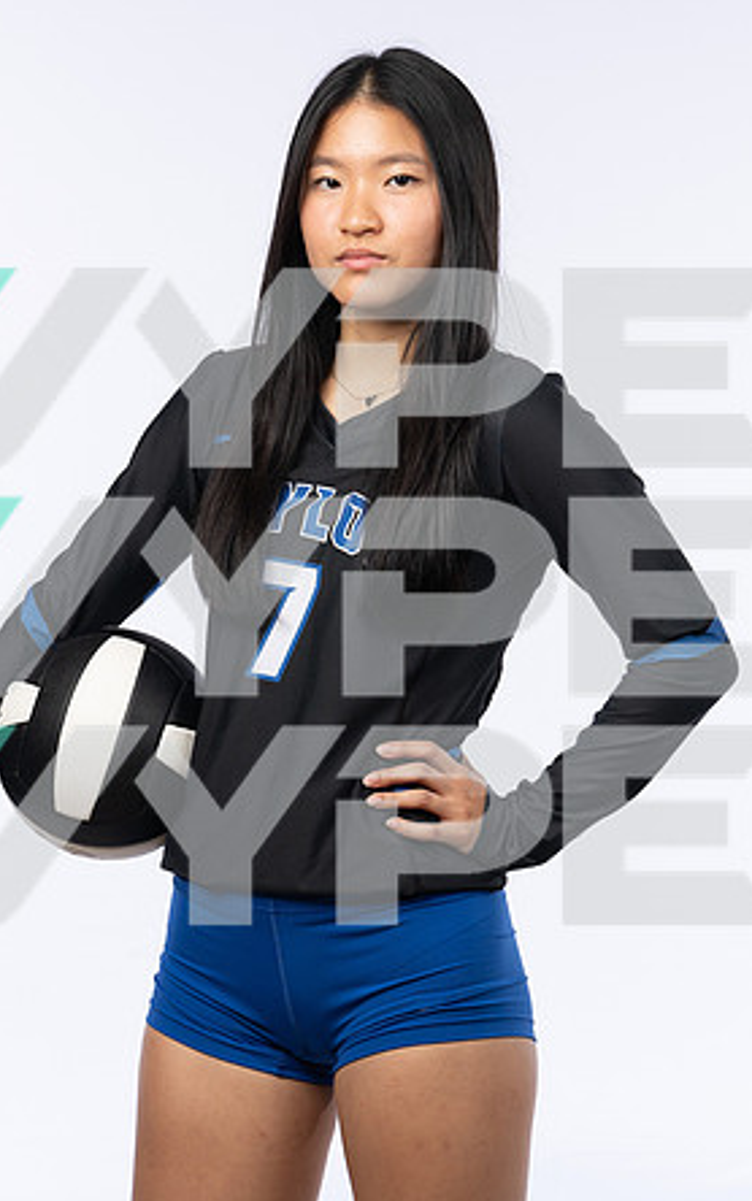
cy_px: 597
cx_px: 267
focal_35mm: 124
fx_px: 4061
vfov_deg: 16.8
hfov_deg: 10.6
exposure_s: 1/250
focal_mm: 70
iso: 200
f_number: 7.1
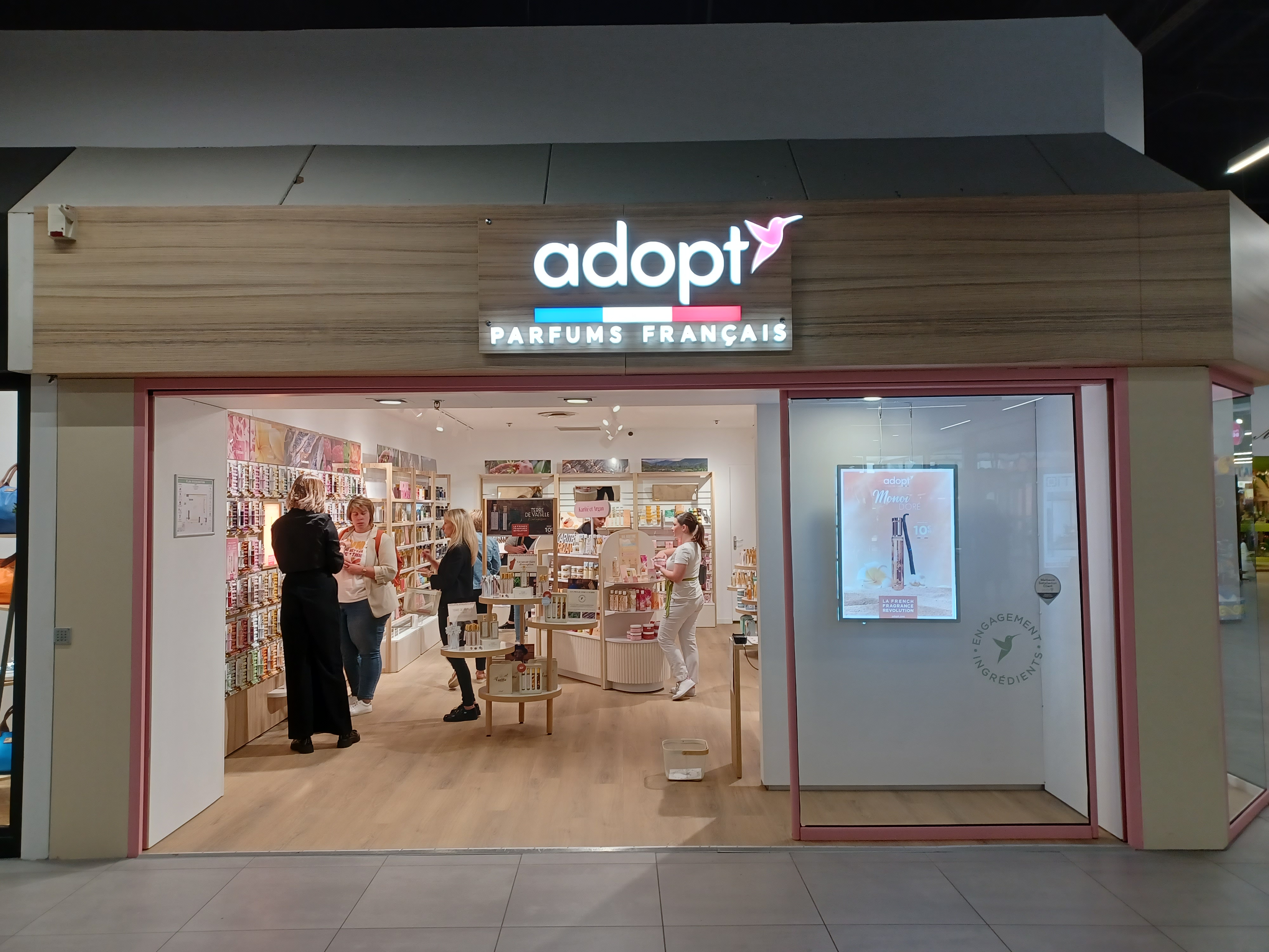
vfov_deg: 54.9
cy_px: 476
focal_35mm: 25
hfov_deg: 69.4
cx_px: 634
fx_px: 916
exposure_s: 1/50
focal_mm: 4.6
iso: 200
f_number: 1.8
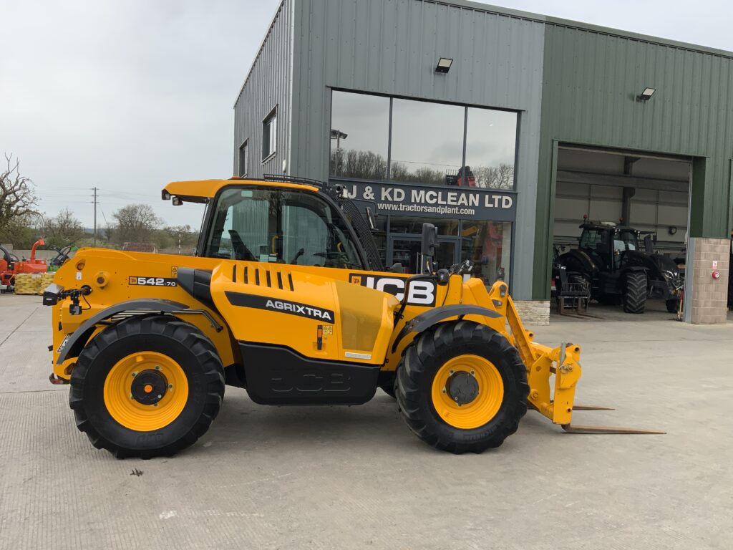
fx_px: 614
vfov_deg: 48.2
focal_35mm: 29
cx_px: 366
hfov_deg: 61.7
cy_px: 275
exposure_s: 1/674
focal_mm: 3
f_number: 1.8
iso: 16
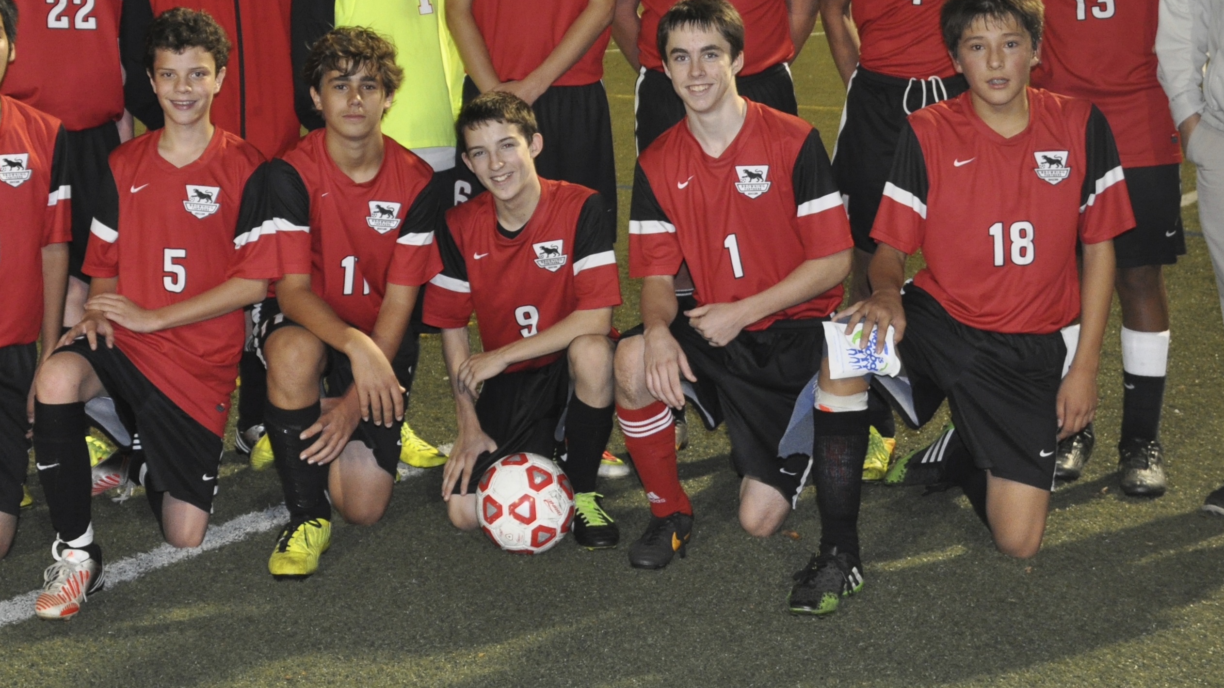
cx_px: 504
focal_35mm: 64
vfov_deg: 18.5
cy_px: 76
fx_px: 2077
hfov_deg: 32.8
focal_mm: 24
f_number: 3.8
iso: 800
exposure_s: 1/60
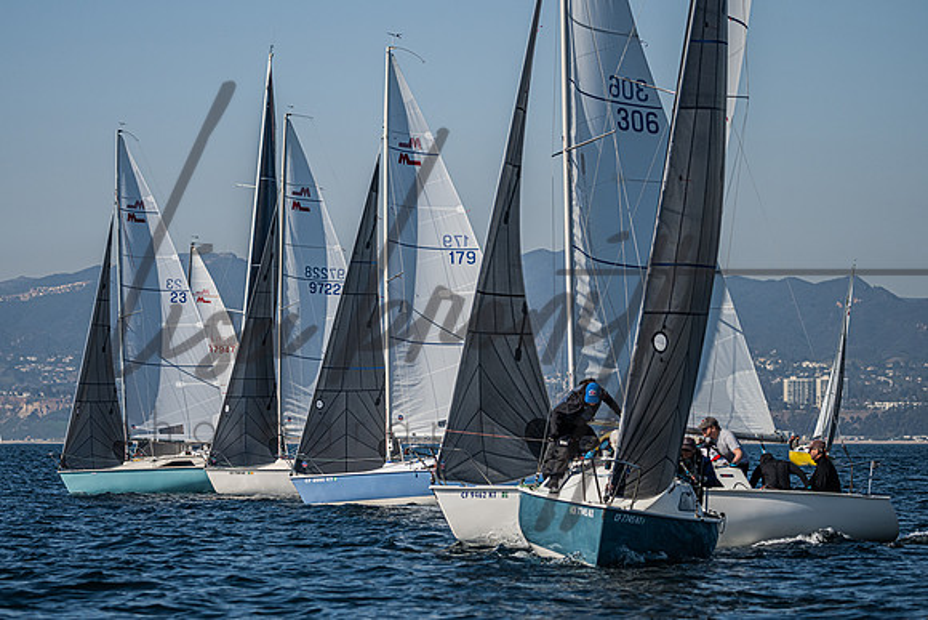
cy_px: 294
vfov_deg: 6.3
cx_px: 410
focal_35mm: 218
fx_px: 5617
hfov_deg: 9.4
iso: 400
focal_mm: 175
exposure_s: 1/5000
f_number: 4.8
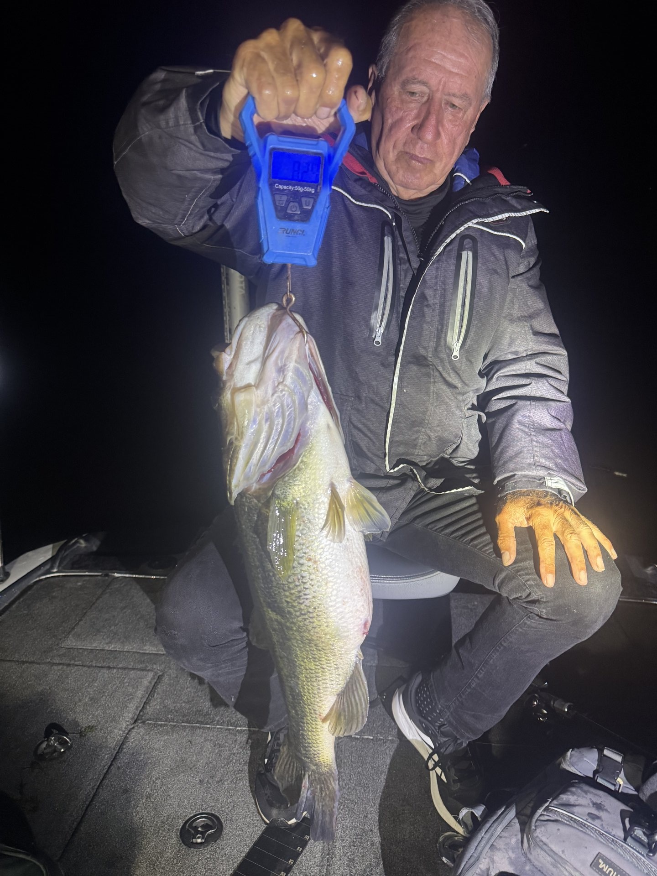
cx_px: 328
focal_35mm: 24
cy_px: 438
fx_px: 607
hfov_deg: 56.8
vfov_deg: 71.6
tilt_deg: -20.5
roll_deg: -1.1
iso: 400
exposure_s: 1/52
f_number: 1.78
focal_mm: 6.76
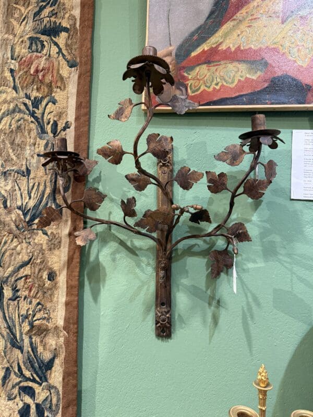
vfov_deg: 71.6
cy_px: 208
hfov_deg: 56.8
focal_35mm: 24
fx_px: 289
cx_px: 156
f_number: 1.78
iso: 320
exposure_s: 1/50
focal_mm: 6.76
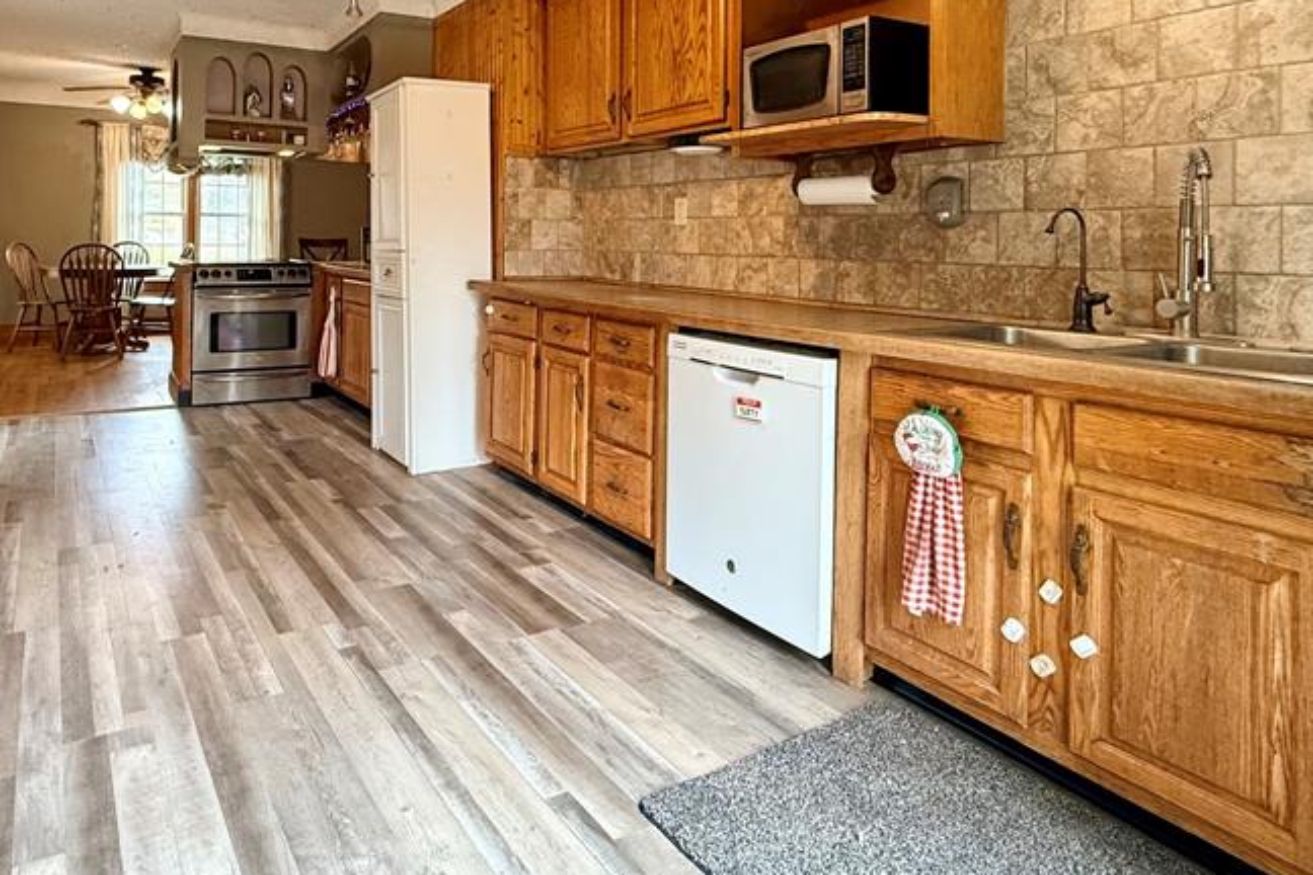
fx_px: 839
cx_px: 486
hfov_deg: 74.7
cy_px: 239
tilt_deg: -0.3
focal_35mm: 23
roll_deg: -0.6
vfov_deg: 53.1
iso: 500
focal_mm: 2.22
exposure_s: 1/120
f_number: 2.2
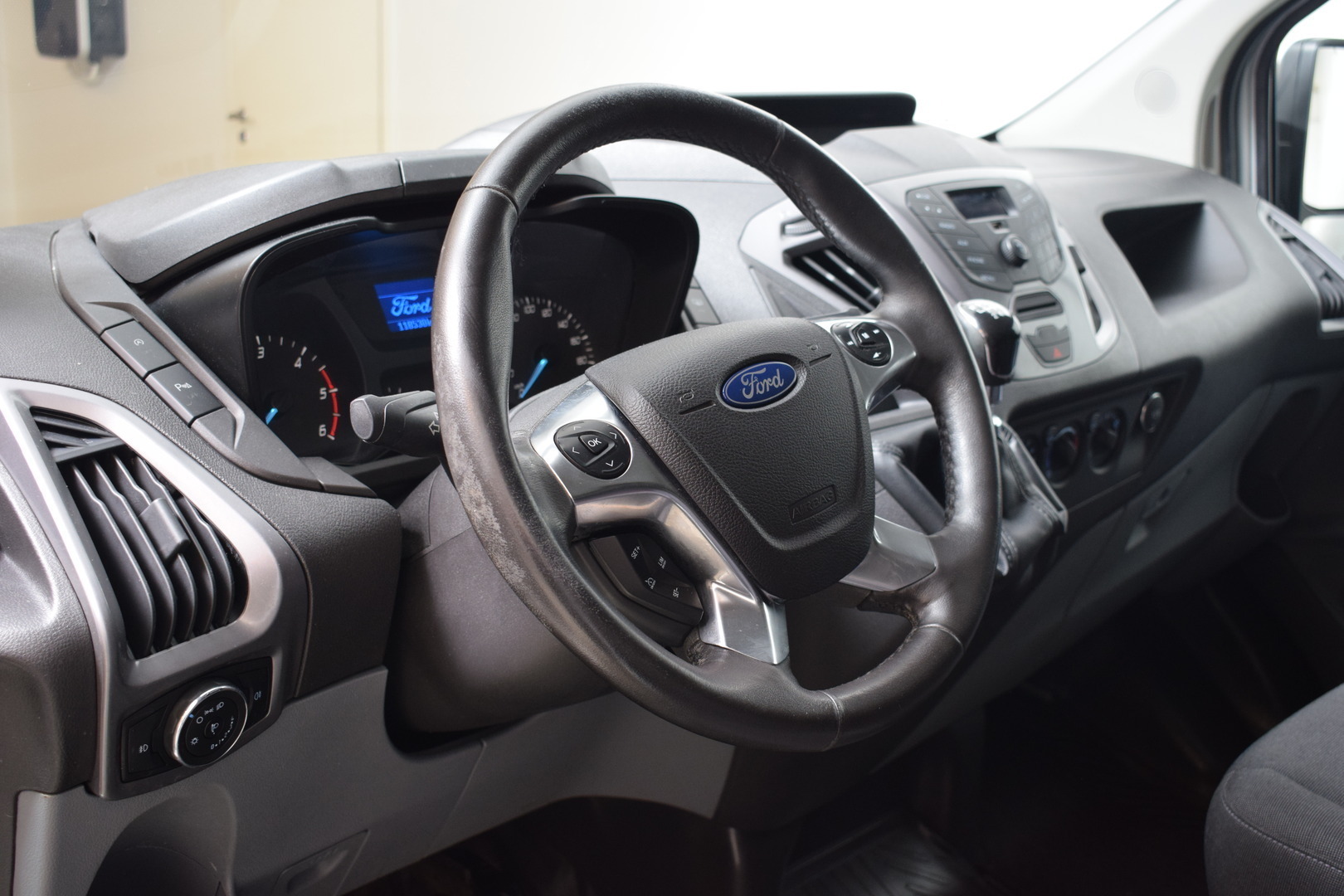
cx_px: 672
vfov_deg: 33.0
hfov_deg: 47.9
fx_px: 1512
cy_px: 448
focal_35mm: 40
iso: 800
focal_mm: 27
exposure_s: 1/100
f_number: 5
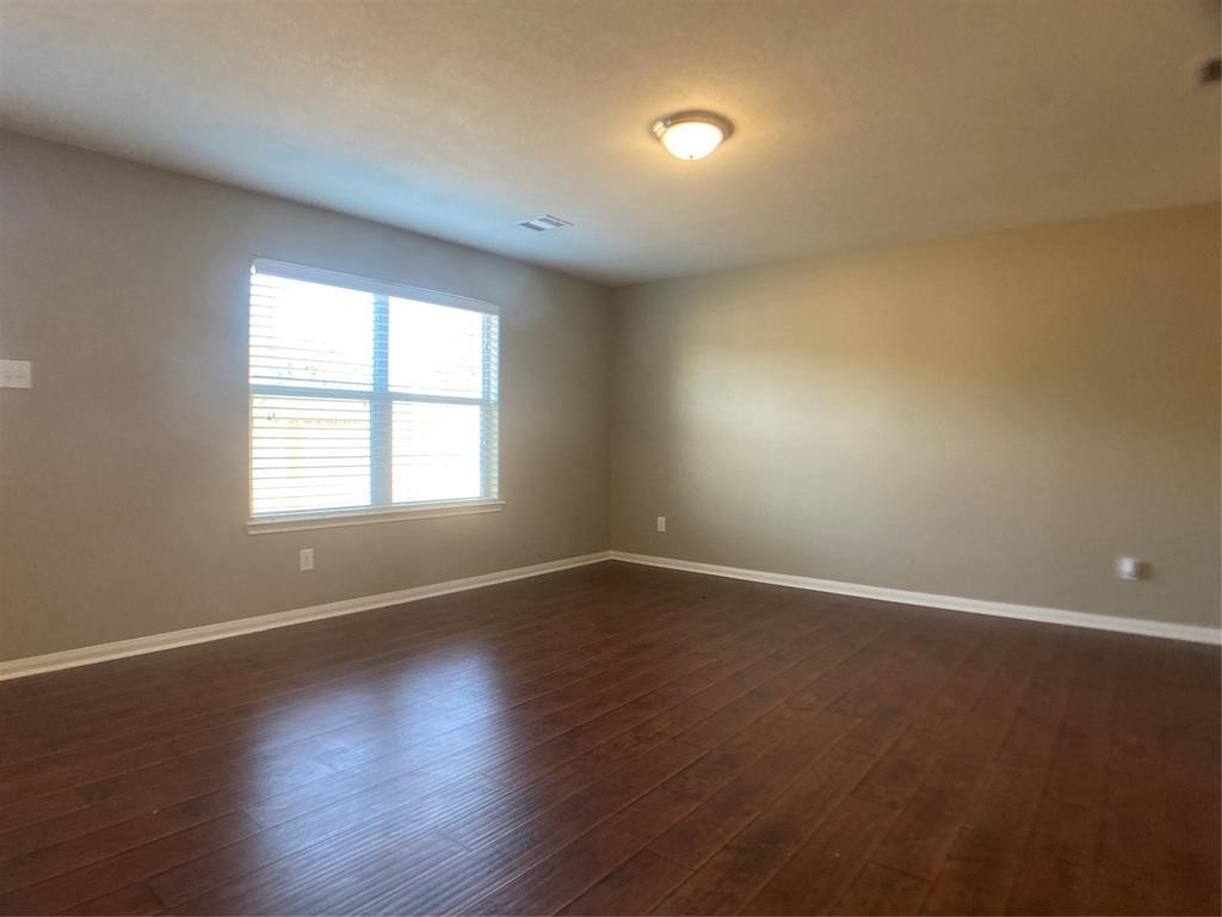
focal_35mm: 28
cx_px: 611
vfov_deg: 49.7
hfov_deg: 63.4
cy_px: 458
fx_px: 988
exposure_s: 1/60
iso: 160
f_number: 1.8
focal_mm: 3.99
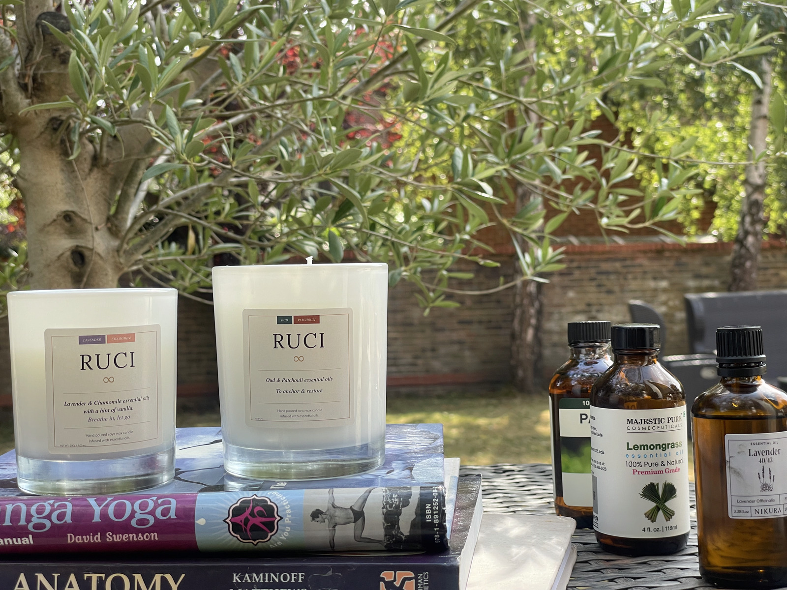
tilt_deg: +1.2
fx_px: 1182
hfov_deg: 36.8
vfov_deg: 28.0
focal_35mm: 52
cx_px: 394
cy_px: 295
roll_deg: +1.7
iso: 25
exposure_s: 1/204
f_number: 2
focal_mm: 6
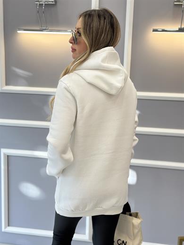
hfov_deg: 30.3
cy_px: 122
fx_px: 340
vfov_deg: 39.7
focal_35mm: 48
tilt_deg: -11.4
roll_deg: -1.5
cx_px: 92
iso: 80
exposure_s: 1/200
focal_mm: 6.86
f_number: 1.78
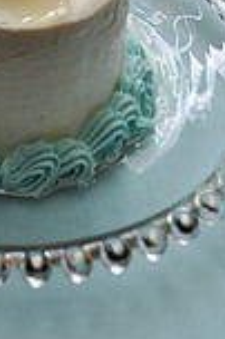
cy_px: -83
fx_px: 921
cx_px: -72
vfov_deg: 19.5
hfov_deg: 13.4
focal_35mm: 98
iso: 400
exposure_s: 1/60
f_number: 5.6
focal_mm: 22
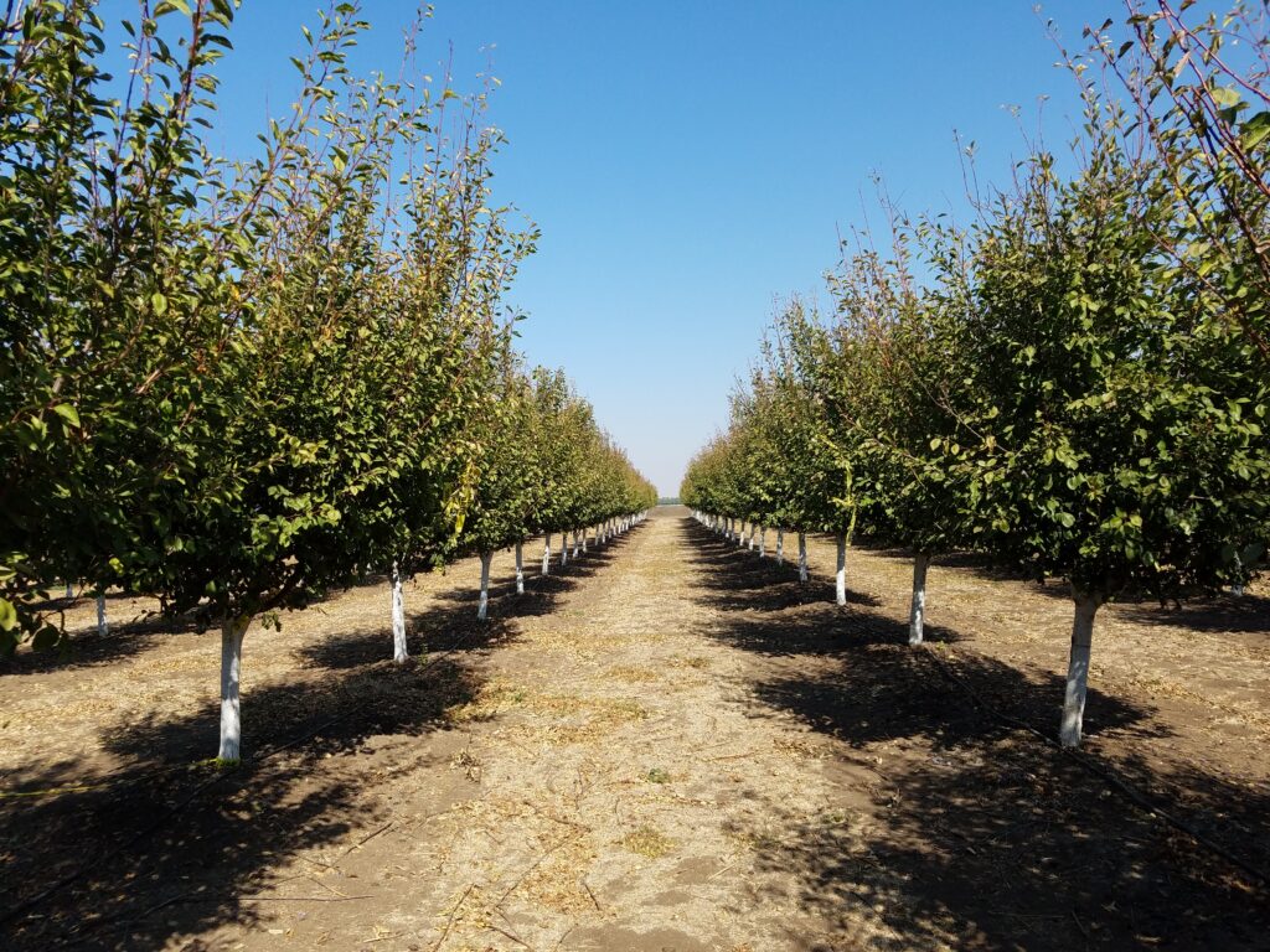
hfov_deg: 67.3
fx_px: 954
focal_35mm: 26
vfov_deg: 53.1
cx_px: 635
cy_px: 476
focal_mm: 4.2
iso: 50
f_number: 1.7
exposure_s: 1/2184
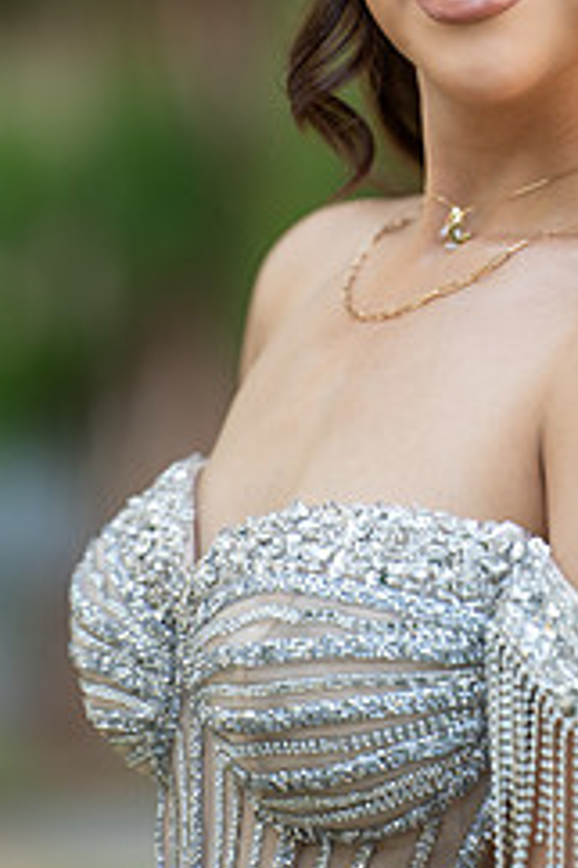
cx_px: 521
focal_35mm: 316
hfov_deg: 4.3
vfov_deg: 6.5
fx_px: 7621
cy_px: 147
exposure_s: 1/200
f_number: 2.8
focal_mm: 170
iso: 125
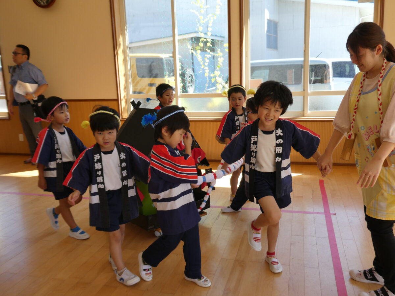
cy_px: 148
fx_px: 354
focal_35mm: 31
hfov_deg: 58.4
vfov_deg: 45.4
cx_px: 198
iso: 80
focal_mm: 5.4
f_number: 3.5
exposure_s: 1/125
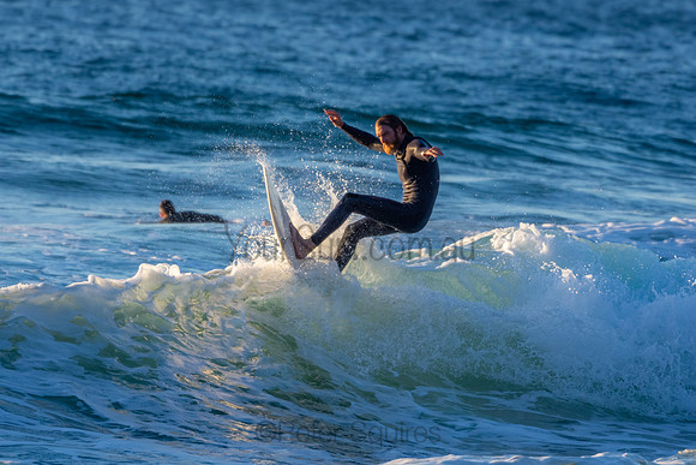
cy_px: 232
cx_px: 348
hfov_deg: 3.6
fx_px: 11022
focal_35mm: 570
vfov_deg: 2.4
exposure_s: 1/1250
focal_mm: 380
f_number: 5.6
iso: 720
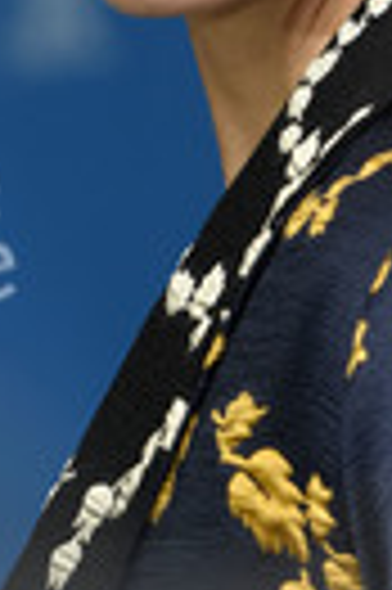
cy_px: 50
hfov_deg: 1.8
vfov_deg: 2.6
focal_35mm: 779
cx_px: 275
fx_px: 12756
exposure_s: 1/320
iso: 800
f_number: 3.5
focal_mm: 170
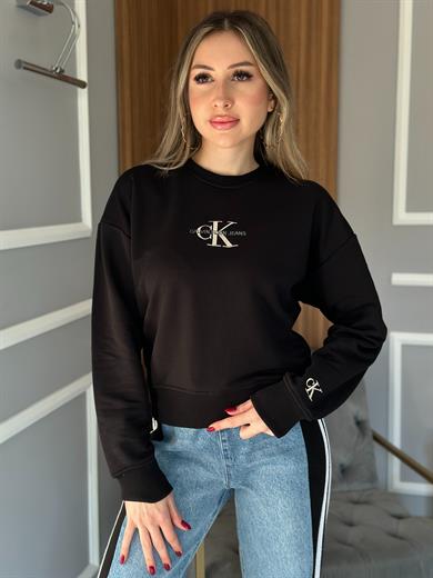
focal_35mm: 48
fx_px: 801
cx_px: 216
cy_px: 289
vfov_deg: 39.7
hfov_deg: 30.3
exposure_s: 1/61
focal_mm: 6.86
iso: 125
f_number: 1.78
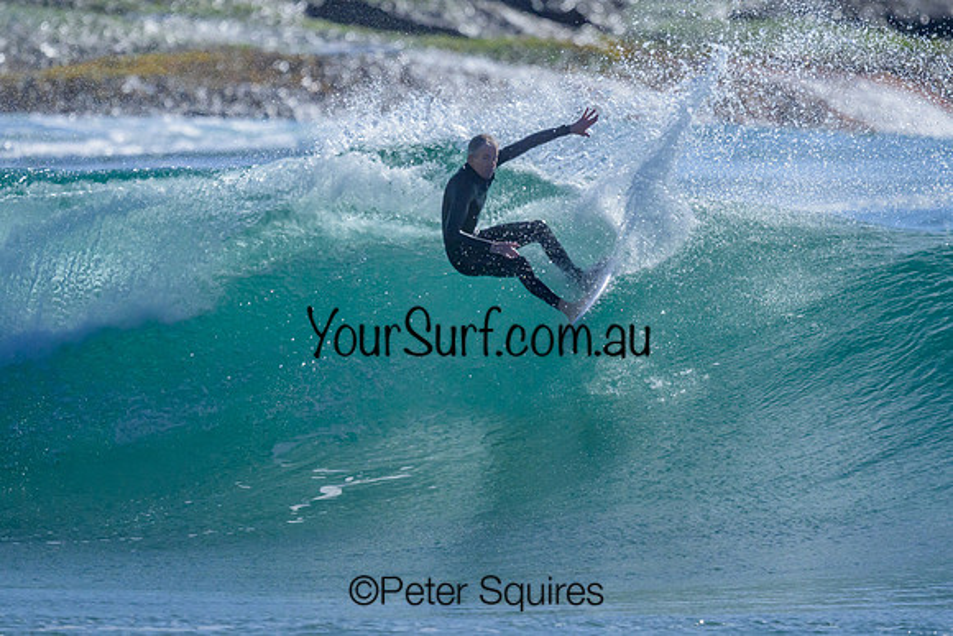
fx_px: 27125
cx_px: 487
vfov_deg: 1.3
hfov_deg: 2.0
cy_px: 263
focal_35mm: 1024
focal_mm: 800
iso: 2000
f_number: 6.3
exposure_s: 1/2000
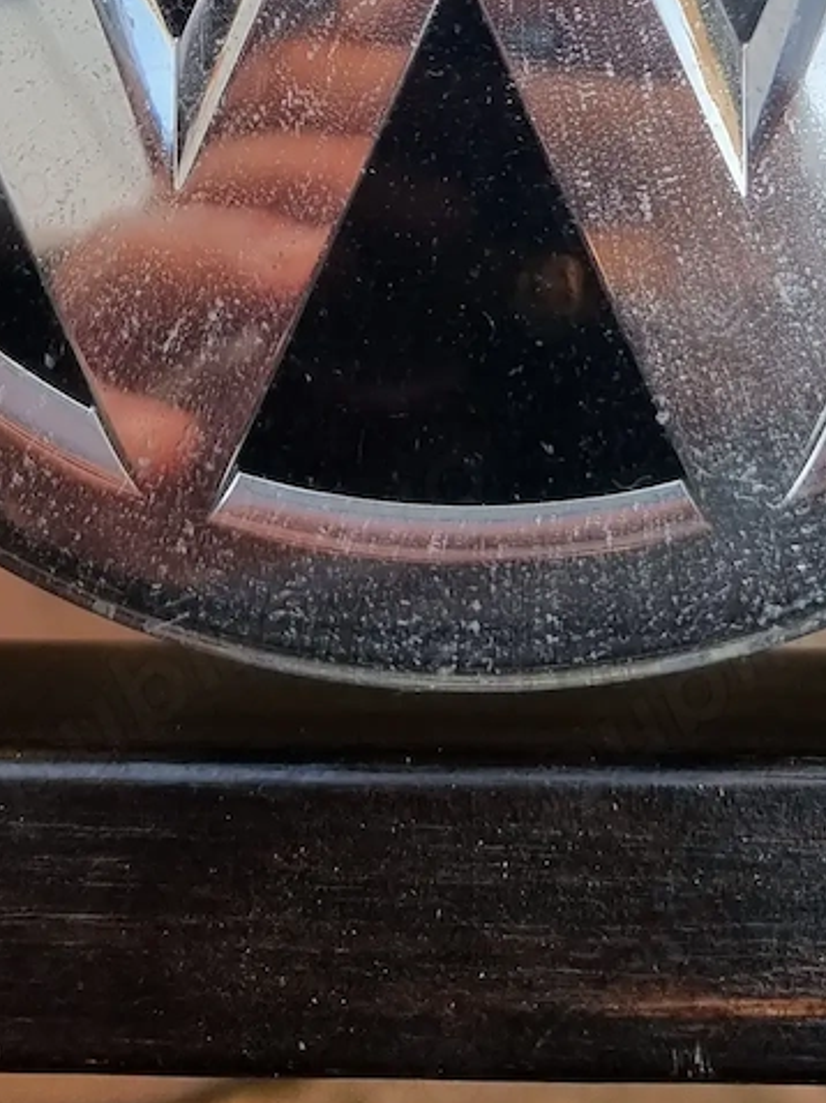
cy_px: -420
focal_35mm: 67
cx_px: 508
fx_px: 2134
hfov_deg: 21.9
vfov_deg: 24.4
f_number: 1.8
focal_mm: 6.7
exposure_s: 1/131
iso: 50
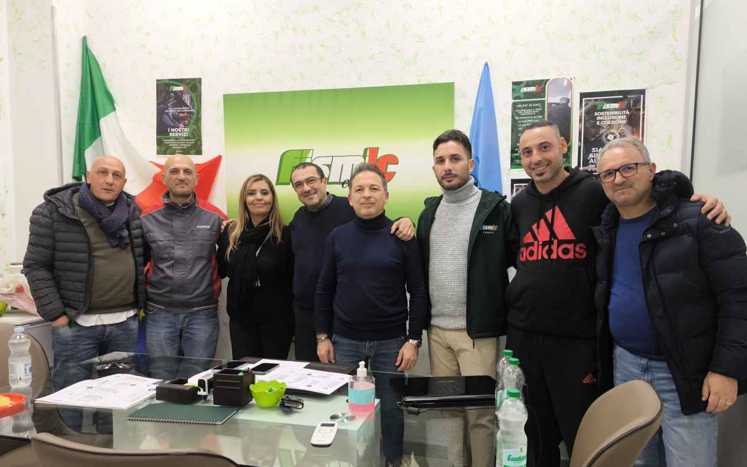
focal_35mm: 26
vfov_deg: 47.4
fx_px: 529
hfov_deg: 70.4
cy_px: 268
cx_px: 379
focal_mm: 6.92
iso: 125
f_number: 1.9
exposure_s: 1/50
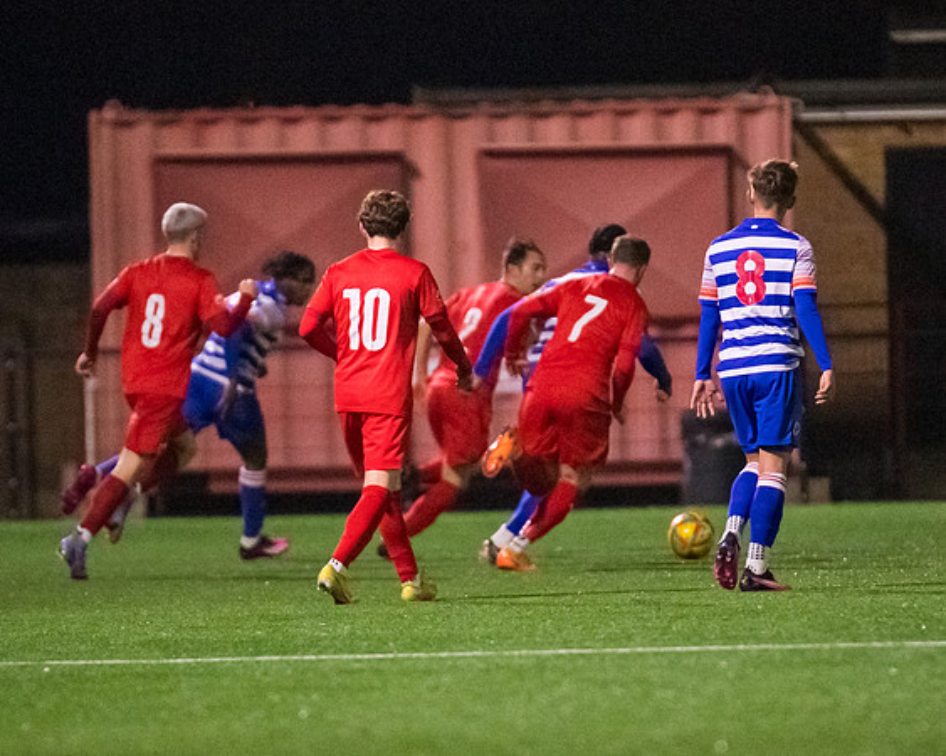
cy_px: 407
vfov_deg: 2.6
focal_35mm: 604
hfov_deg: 3.2
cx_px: 496
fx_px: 16909
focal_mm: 300
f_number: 2.8
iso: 8000
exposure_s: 1/1250
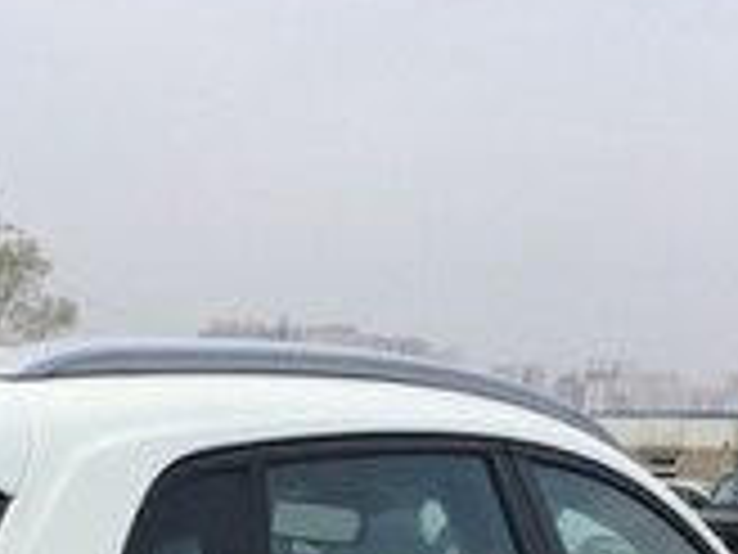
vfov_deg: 11.6
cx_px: 27
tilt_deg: -13.9
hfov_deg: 16.5
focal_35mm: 117
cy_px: 1052
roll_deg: -0.9
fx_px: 2494
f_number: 2.2
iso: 32
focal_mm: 4.15
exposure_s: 1/2283
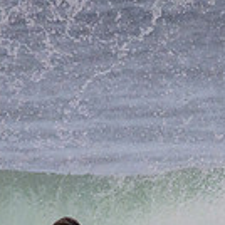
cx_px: 166
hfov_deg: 0.6
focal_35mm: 2947
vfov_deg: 0.6
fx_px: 21672
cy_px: 311
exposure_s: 1/2000
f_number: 11
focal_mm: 800
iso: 2200
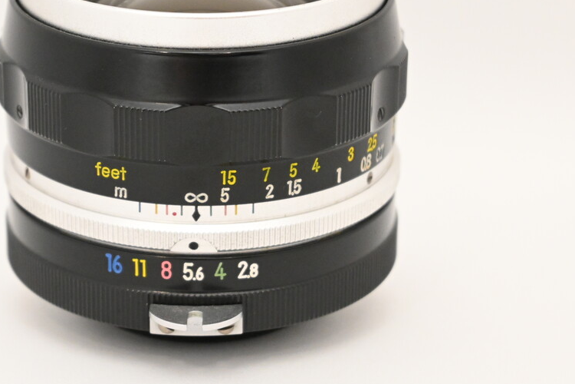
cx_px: 192
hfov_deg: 17.0
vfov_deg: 11.4
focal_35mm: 120
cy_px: 156
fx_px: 1917
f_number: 6.3
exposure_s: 1/100
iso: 3200
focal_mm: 50
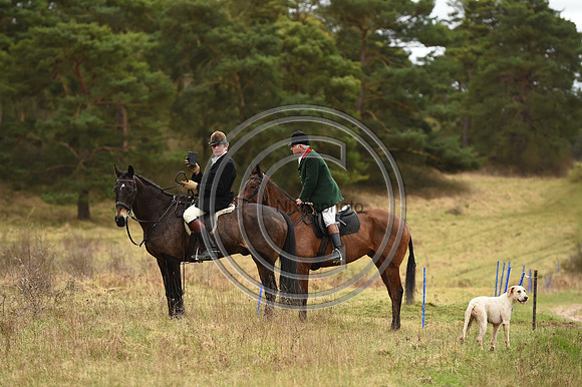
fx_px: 2827
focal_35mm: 175
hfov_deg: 11.8
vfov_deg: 7.8
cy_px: 194
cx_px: 291
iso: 450
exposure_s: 1/1250
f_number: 4
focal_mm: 175
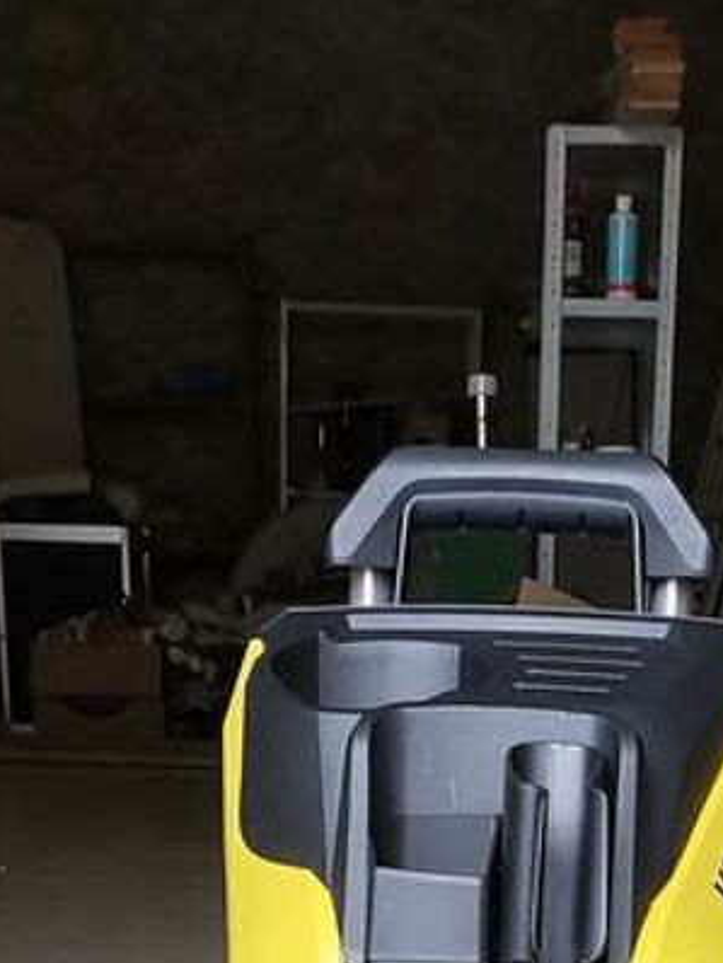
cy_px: 1550
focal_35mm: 87
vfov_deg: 19.0
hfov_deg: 16.9
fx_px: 2420
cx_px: 522
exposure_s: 1/308
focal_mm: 4.75
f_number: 1.8
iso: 50
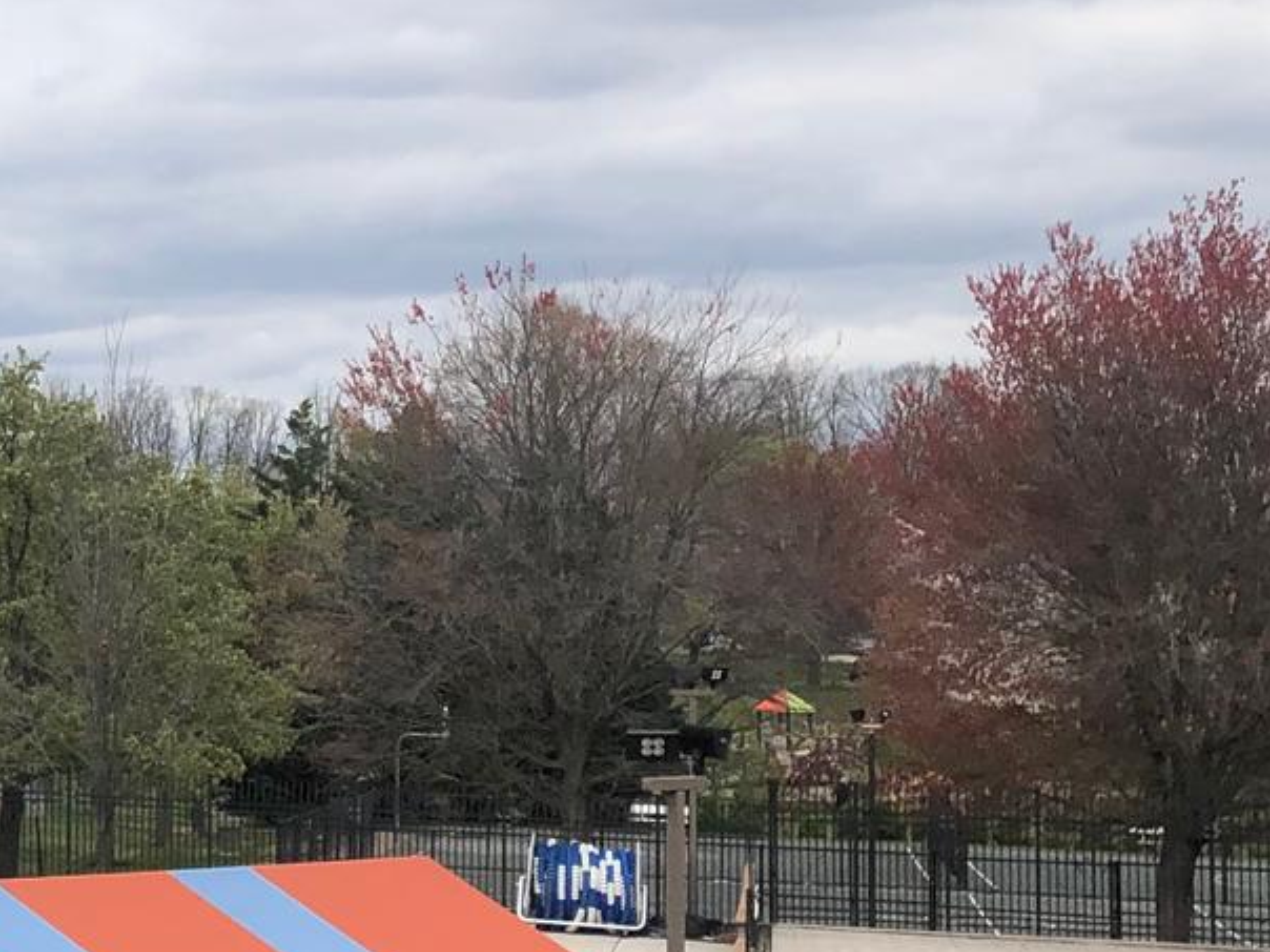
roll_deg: -2.0
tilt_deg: +2.7
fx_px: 3485
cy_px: 429
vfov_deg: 15.6
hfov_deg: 18.1
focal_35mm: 95
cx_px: -711
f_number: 1.8
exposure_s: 1/2315
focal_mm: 4
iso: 20
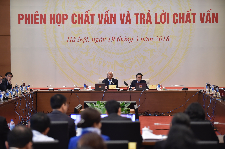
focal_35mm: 125
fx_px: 781
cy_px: 74
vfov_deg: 11.0
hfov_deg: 16.4
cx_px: 112
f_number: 2.8
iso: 2000
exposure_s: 1/125
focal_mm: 125
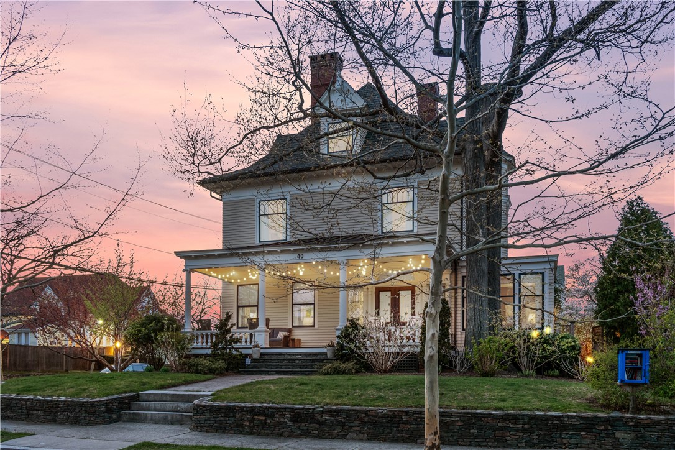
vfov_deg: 43.6
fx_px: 562
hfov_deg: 61.9
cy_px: 225
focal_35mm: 30
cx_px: 338
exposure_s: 1/2.5
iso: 400
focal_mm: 20
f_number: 14
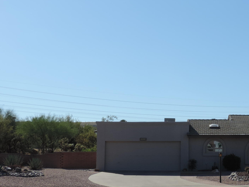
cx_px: 194
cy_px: 103
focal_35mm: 70
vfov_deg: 21.0
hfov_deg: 27.3
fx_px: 504
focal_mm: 5.8
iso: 80
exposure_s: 1/1600
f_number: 3.2
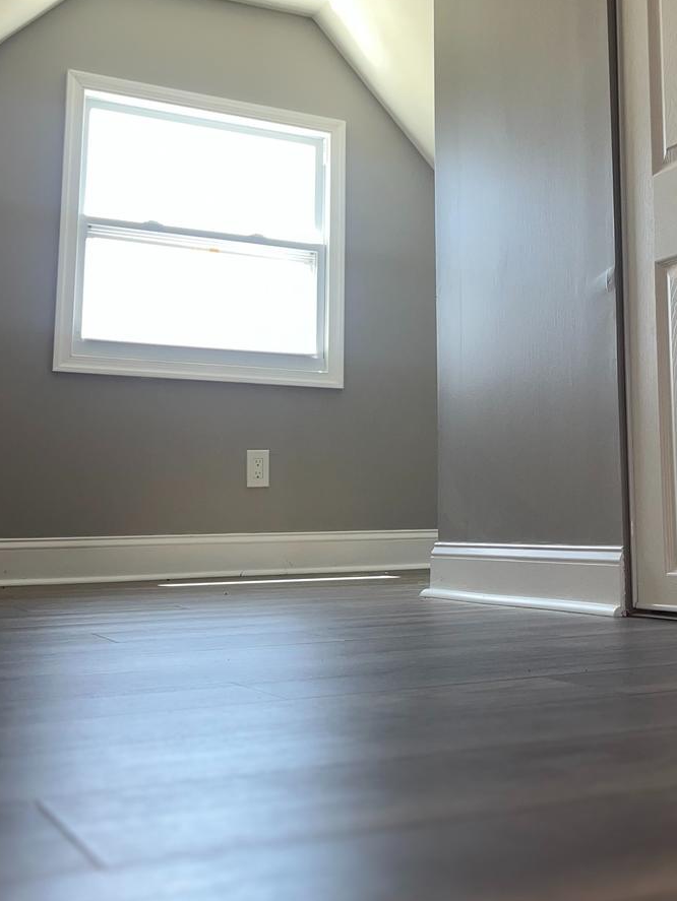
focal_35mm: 45
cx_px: 515
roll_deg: +0.7
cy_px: 334
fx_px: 1173
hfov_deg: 31.6
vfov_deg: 41.7
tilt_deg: +9.5
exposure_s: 1/120
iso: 50
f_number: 1.6
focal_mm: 5.1
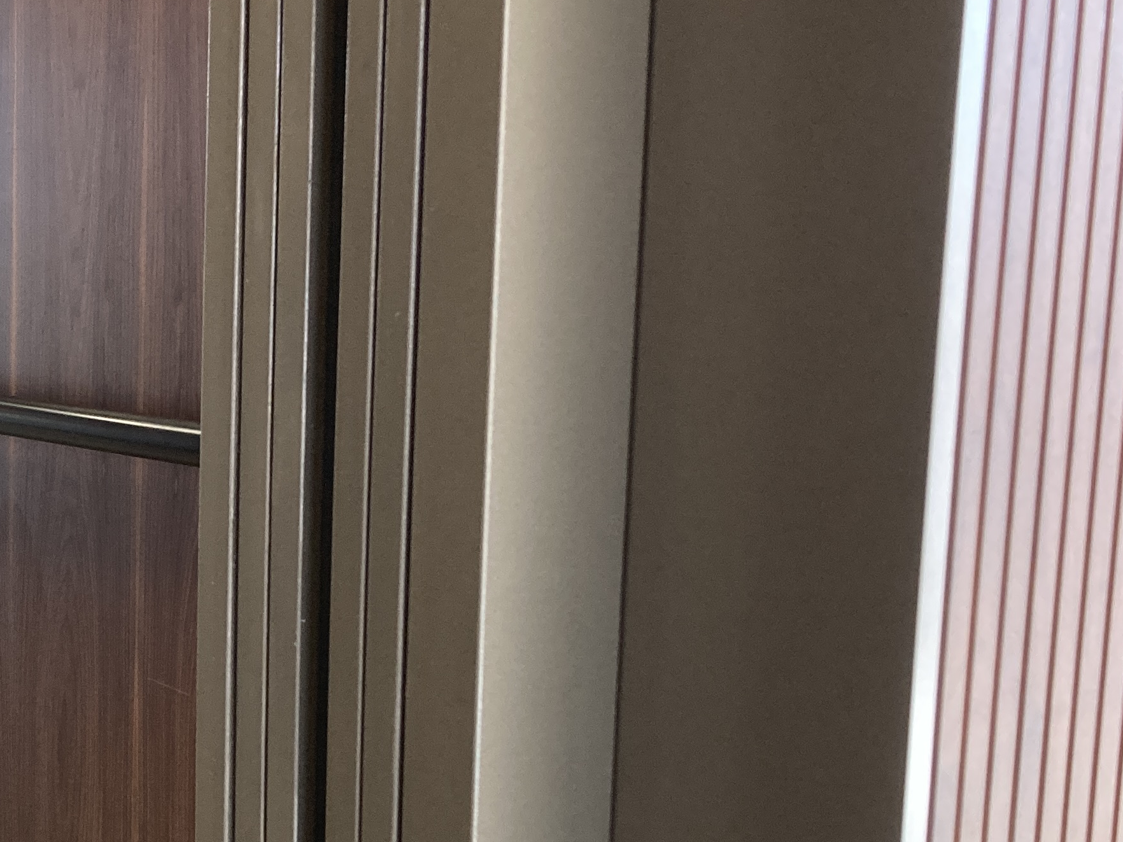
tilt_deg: -8.1
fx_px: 2076
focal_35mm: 64
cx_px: -75
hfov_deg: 27.9
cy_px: 597
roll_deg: +0.2
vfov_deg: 22.8
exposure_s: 1/60
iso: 100
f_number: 1.8
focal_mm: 3.99
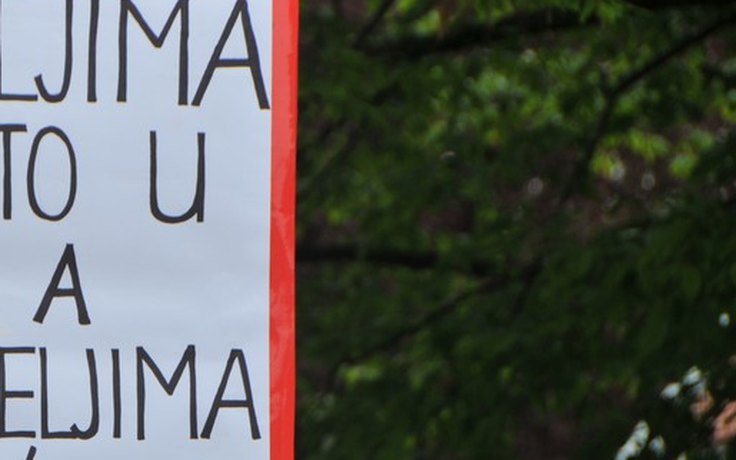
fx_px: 8225
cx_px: 24
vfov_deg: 3.2
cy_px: 403
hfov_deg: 5.1
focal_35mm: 410
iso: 200
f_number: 8
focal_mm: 135
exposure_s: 1/250
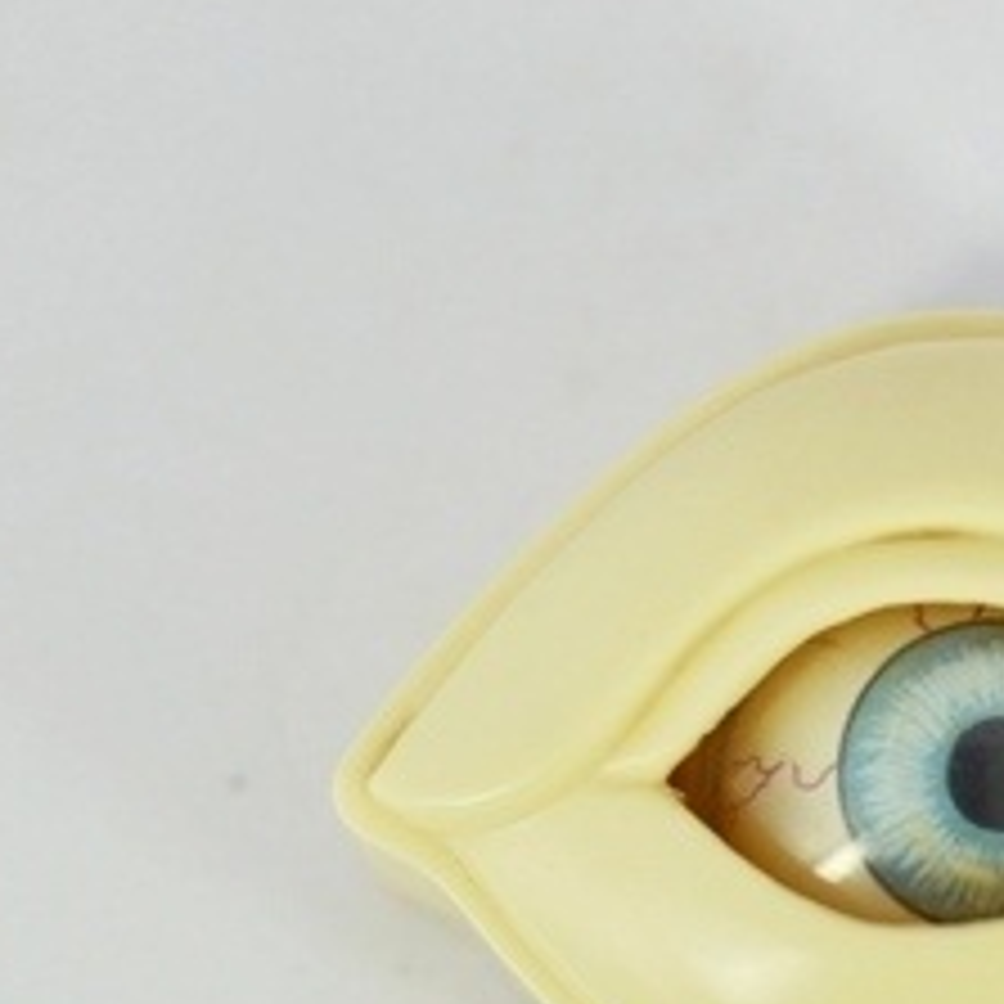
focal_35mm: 143
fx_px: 4692
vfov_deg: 12.2
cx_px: 923
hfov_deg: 12.1
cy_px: 662
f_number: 3.5
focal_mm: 50
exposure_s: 1/160
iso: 100
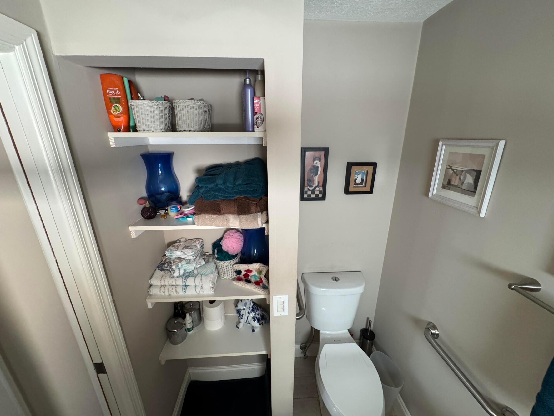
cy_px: 208
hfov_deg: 102.1
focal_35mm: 14
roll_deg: -0.2
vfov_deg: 85.7
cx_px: 277
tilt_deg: -19.4
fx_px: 224
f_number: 2.2
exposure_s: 1/83
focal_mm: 2.22
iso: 320
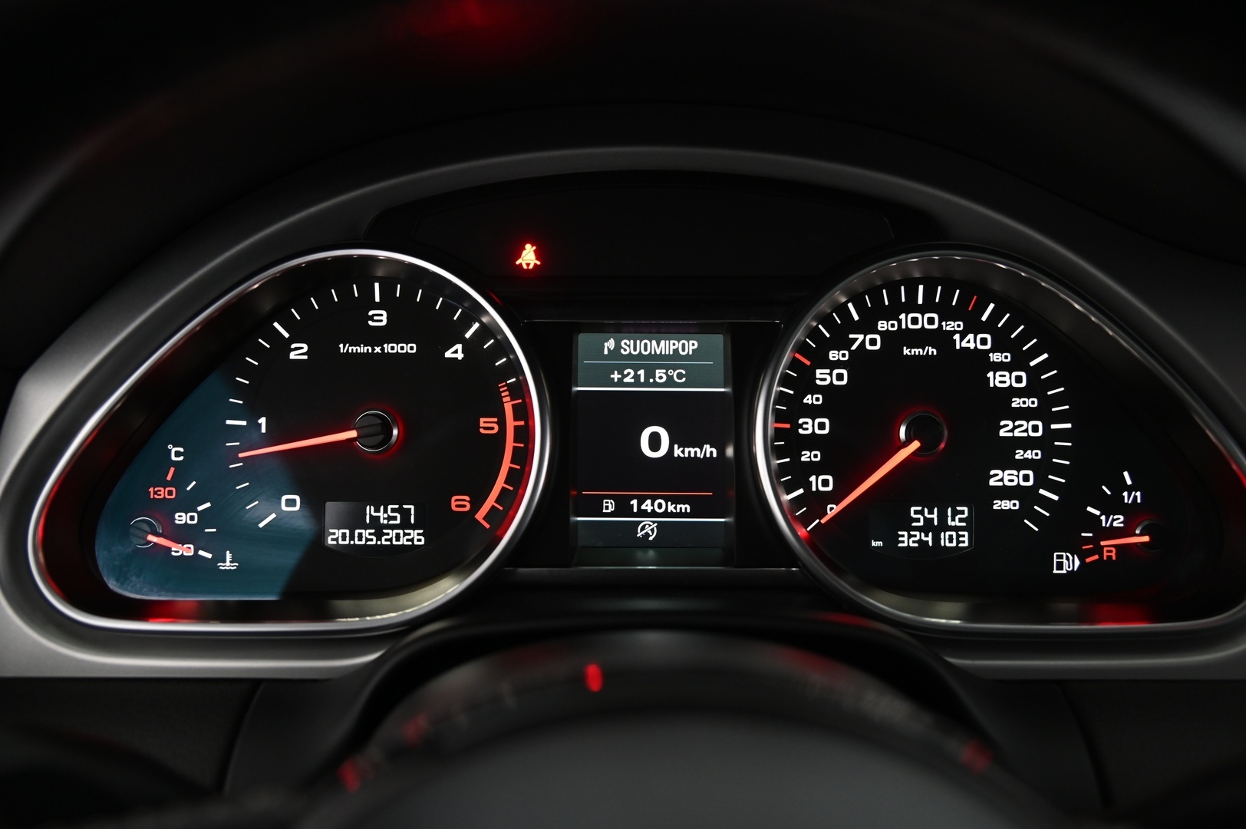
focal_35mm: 34
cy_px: 414
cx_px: 623
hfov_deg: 55.8
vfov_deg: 38.8
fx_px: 1176
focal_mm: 34
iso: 2000
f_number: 4
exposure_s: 1/25
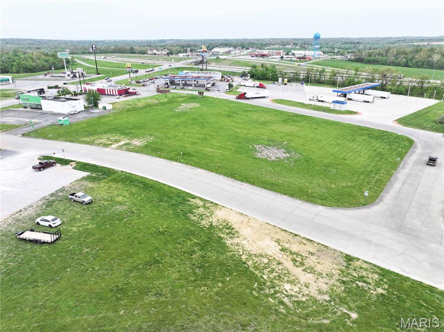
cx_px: 222
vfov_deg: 56.7
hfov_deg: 71.6
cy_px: 166
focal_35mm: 24
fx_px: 308
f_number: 2.8
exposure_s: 1/800
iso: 100
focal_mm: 12.29
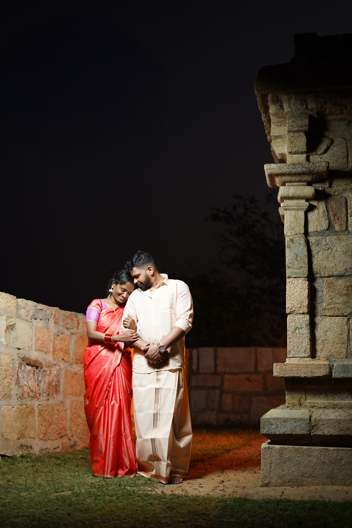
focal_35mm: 50
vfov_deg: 39.6
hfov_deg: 27.0
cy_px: 264
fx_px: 733
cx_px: 176
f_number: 2
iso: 100
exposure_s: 1/250
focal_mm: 50
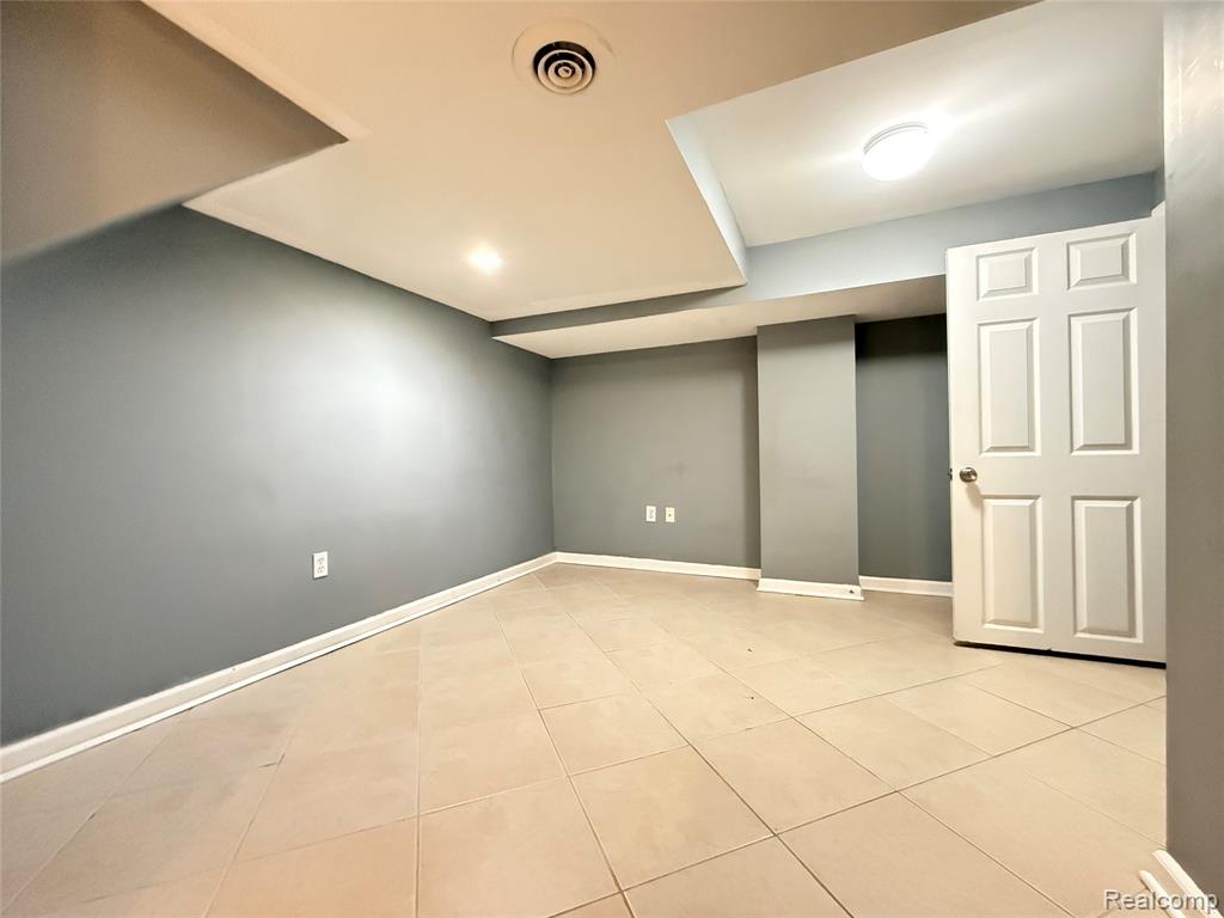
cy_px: 459
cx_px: 612
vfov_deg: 85.7
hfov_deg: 102.1
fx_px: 495
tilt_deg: +0.4
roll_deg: +1.5
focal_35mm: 14
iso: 1250
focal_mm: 2.22
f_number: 2.2
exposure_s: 1/40
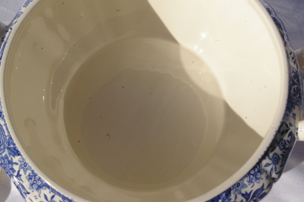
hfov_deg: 49.6
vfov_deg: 34.1
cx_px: 152
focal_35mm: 39
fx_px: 329
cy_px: 101
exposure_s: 1/1000
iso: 1600
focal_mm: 26
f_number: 16
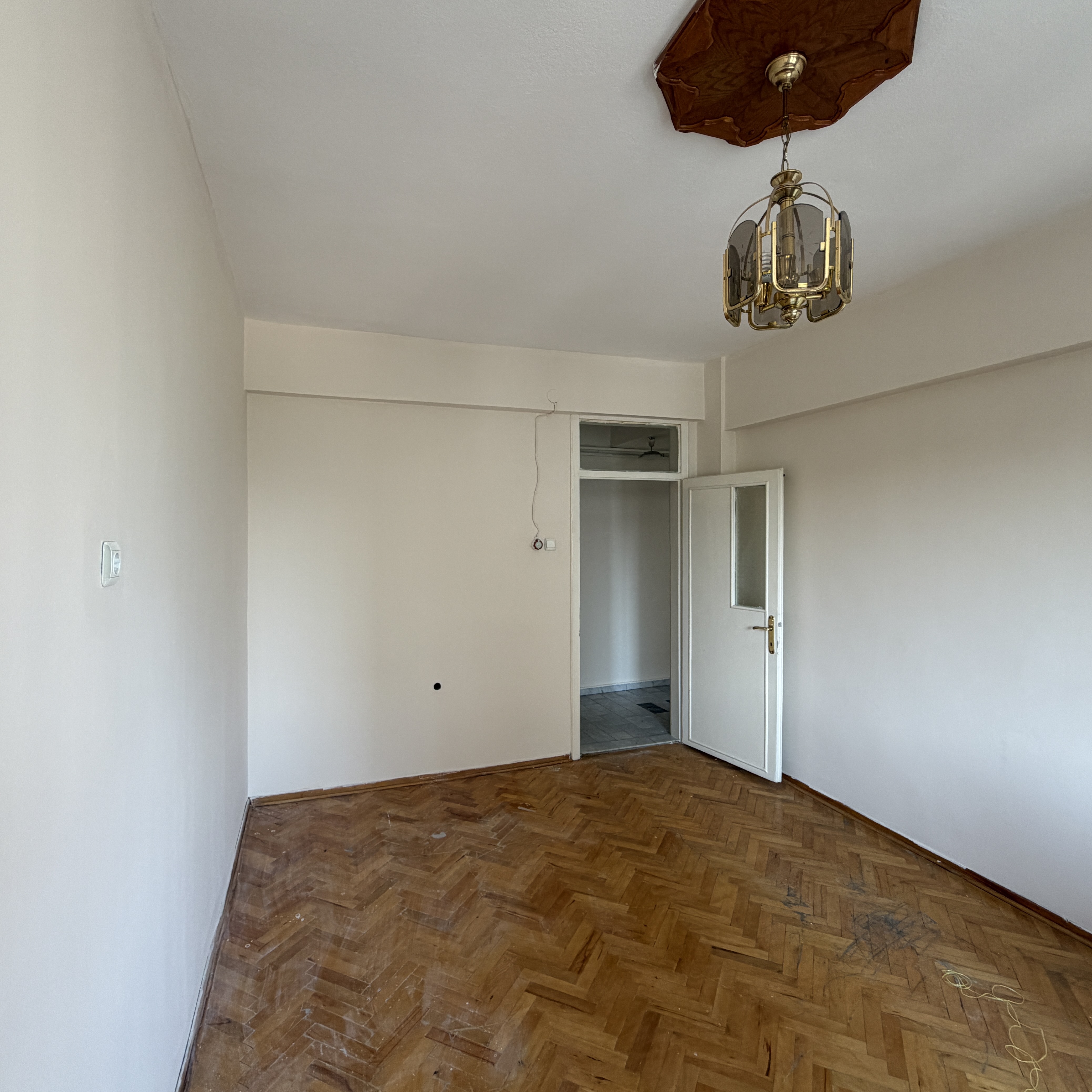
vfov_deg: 84.0
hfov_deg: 84.0
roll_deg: +0.7
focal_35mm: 17
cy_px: 540
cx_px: 540
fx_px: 607
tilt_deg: -0.4
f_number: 2.2
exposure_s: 1/121
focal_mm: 2.22
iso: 125
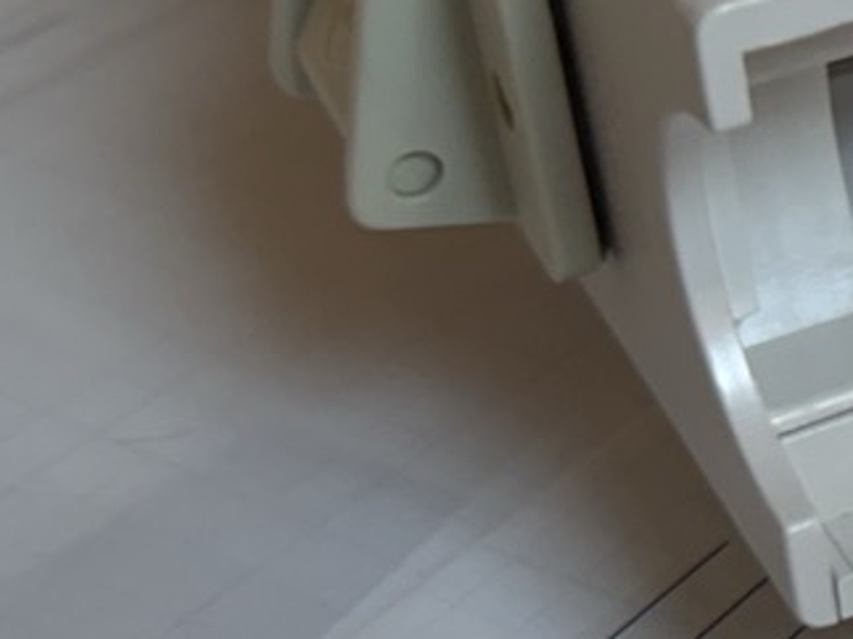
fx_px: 2931
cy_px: 79
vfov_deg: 12.4
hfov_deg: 13.6
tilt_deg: -30.4
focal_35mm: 119
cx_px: 1827
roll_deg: -0.7
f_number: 1.78
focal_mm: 6.76
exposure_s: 1/120
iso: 64
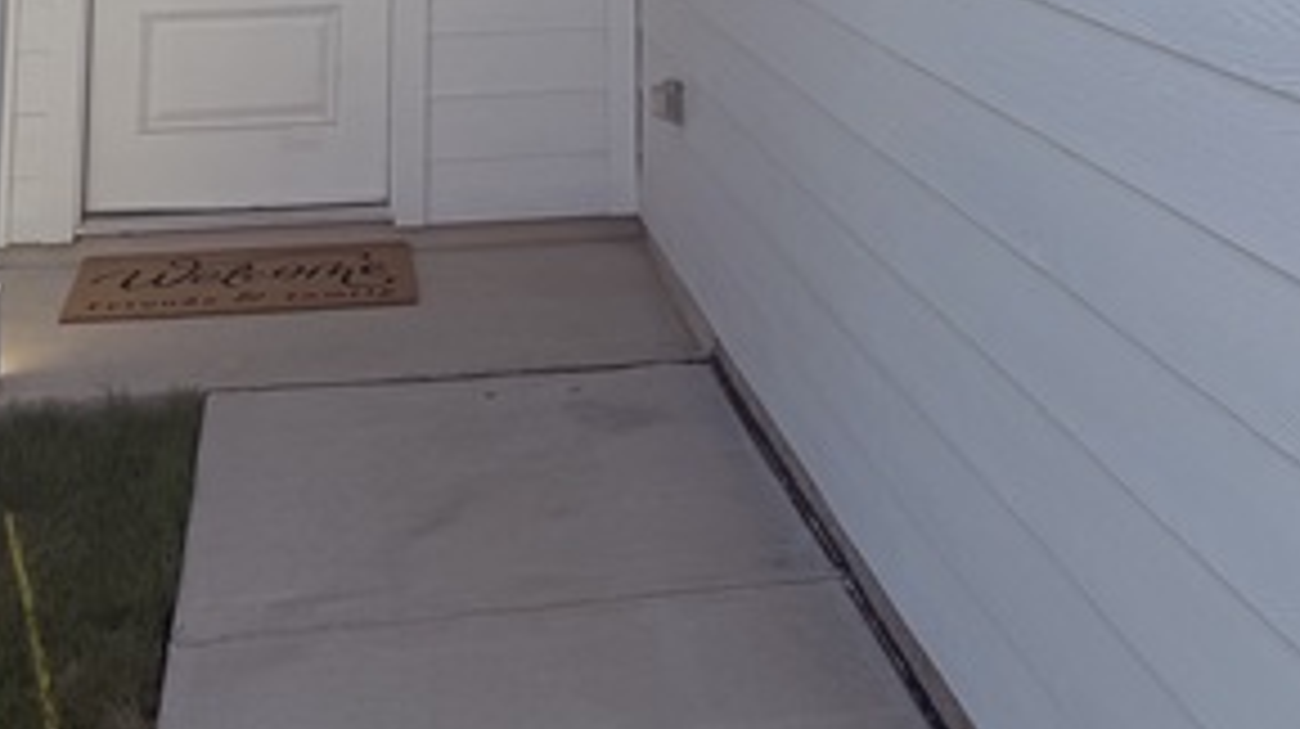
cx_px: 652
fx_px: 1998
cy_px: -675
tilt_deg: +10.4
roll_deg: +1.0
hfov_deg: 36.0
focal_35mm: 58
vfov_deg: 16.4
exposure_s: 1/5319
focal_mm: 6.76
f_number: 1.78
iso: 100
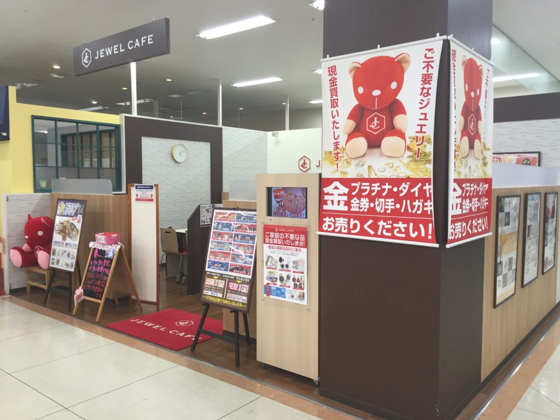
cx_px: 280
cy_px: 210
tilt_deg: -3.8
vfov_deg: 48.2
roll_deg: -0.6
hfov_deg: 61.7
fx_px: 469
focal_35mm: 29
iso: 32
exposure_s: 1/30
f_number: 2.2
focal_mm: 4.15
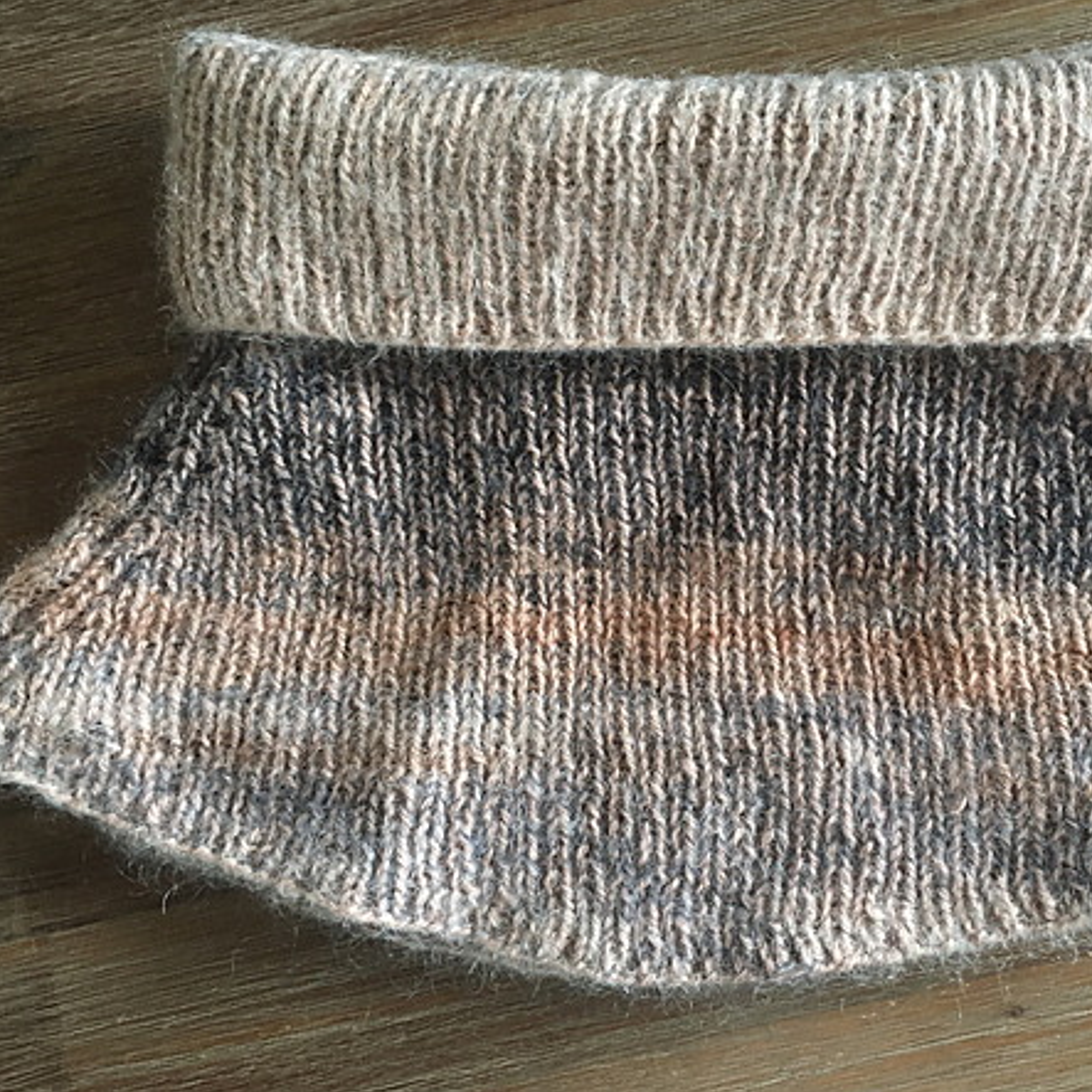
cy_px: 532
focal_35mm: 37
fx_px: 1321
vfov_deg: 44.9
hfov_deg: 44.7
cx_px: 646
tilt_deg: -84.8
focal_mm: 4.15
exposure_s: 1/25
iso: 200
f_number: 2.2
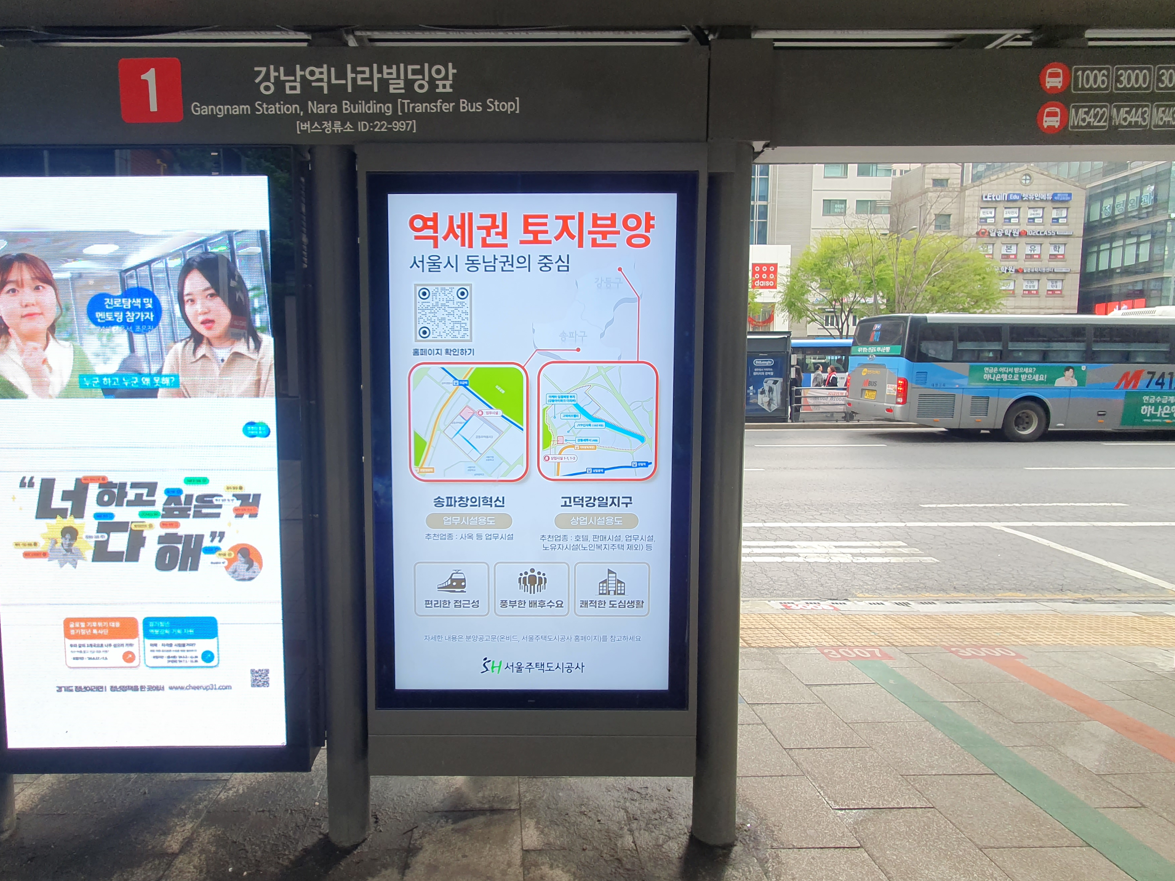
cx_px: 498
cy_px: 407
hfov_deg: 90.3
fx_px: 577
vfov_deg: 74.6
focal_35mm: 17
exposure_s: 1/120
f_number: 2.2
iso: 50
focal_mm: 1.8
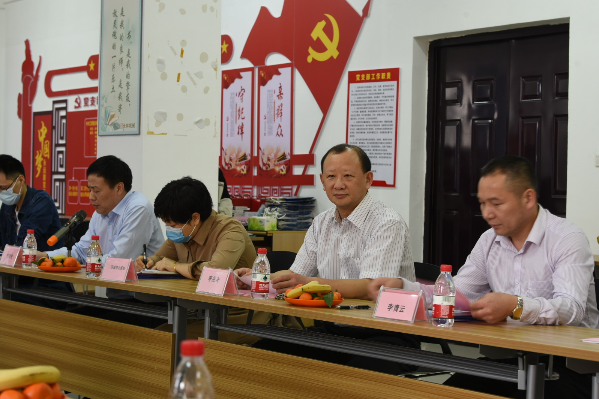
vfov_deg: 19.2
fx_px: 1181
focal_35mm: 71
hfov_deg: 28.5
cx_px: 296
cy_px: 201
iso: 500
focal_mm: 70
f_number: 8
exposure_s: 1/6
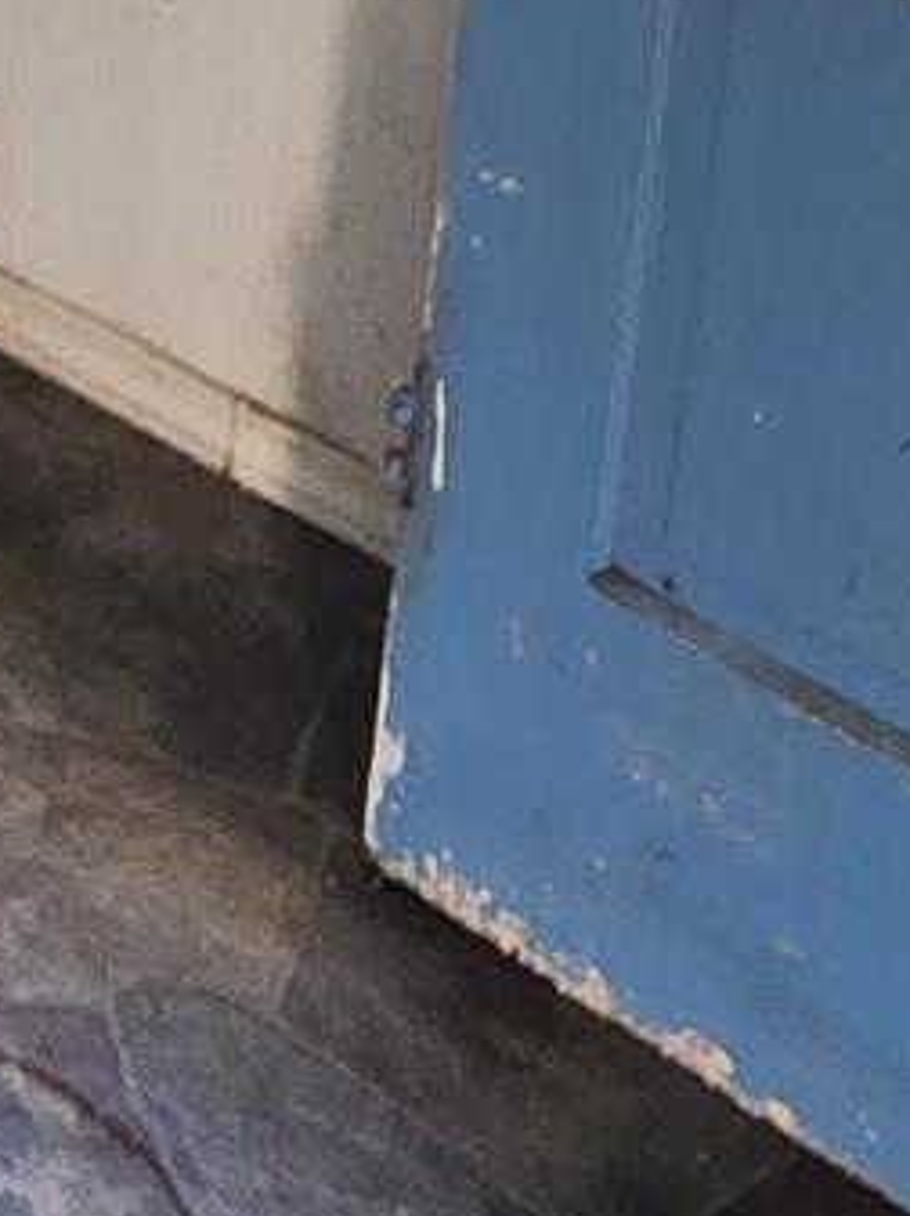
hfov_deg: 13.2
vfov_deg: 15.2
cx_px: -1152
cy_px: -1530
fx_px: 3126
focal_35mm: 89
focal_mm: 2.2
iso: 80
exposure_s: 1/60
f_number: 2.2
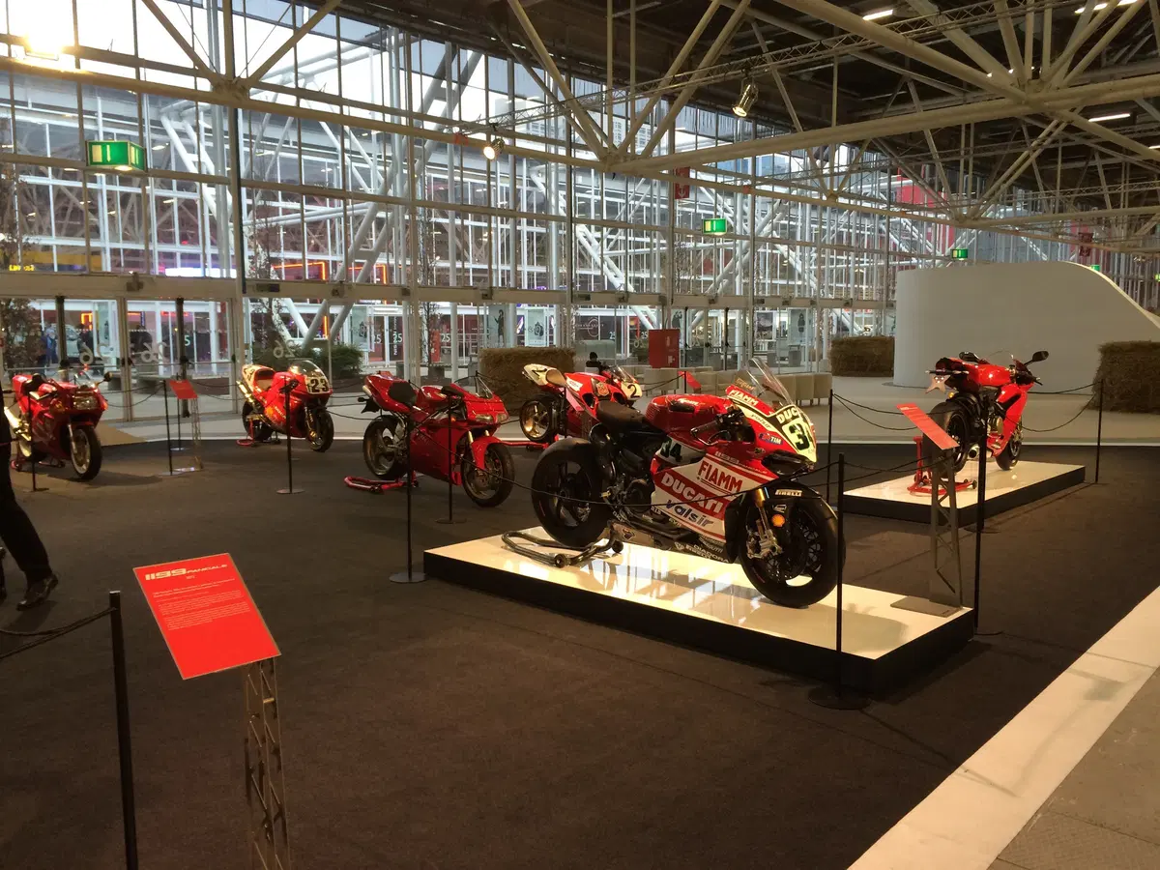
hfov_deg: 61.7
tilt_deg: -7.3
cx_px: 580
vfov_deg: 48.2
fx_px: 972
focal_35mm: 29
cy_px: 435
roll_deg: +2.0
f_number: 2.2
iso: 40
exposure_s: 1/30
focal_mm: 4.15
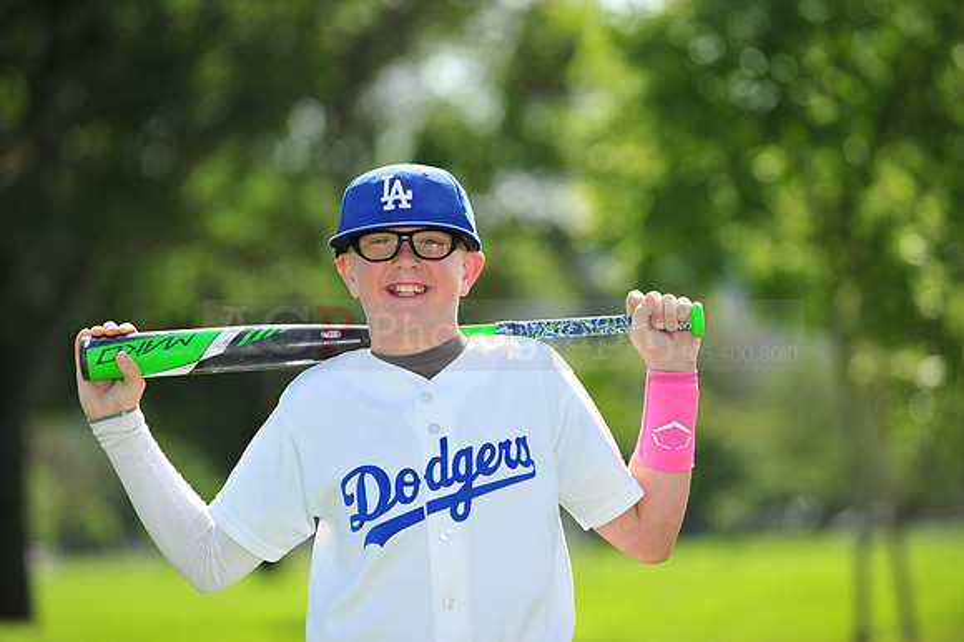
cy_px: 321
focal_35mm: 200
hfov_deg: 10.3
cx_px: 482
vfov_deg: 6.9
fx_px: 5352
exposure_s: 1/1600
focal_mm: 200
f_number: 4.5
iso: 320
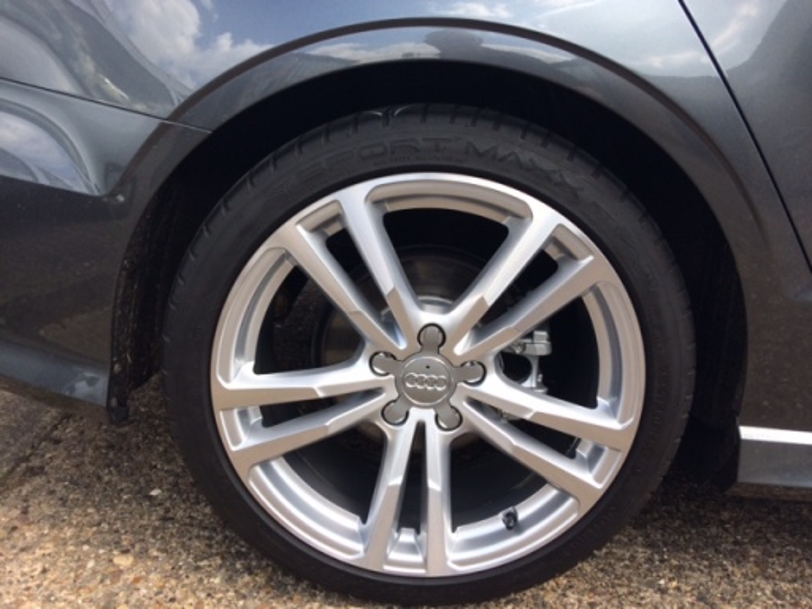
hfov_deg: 61.7
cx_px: 406
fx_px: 680
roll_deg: +0.9
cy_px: 304
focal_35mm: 29
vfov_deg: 48.2
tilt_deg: -18.0
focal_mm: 4.15
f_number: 2.2
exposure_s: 1/427
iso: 32
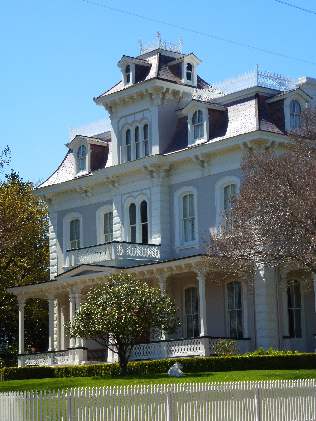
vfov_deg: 20.4
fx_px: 1168
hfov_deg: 15.4
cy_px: 210
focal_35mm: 96
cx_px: 158
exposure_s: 1/500
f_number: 4.9
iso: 100
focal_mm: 16
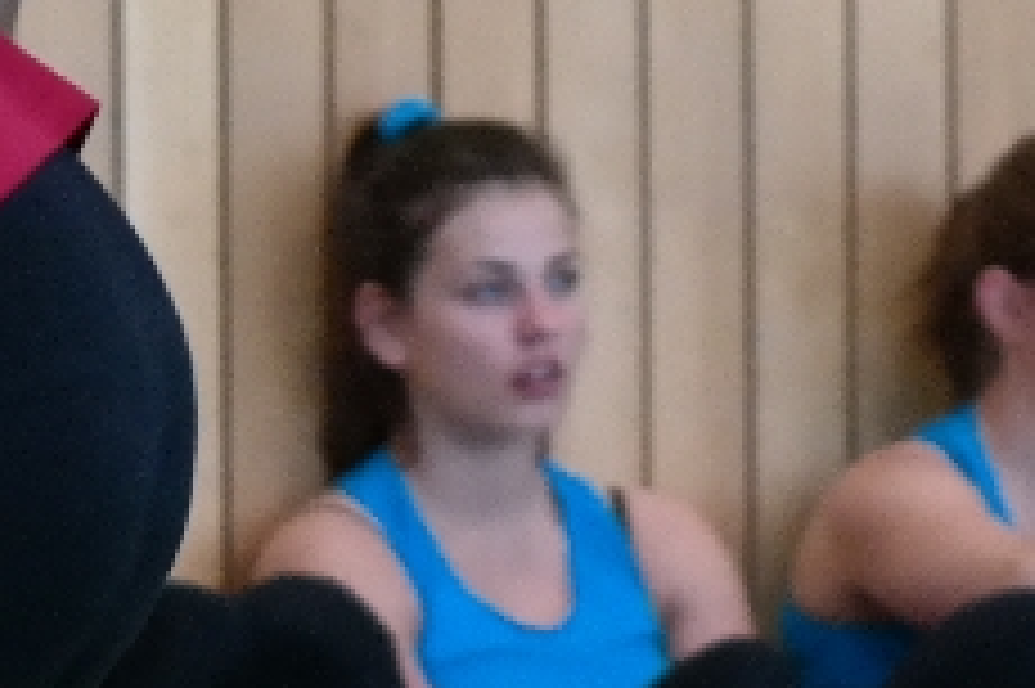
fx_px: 25195
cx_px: 198
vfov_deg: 1.6
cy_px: 301
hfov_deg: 2.4
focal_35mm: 877
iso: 1600
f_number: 4.5
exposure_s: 1/100
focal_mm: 82
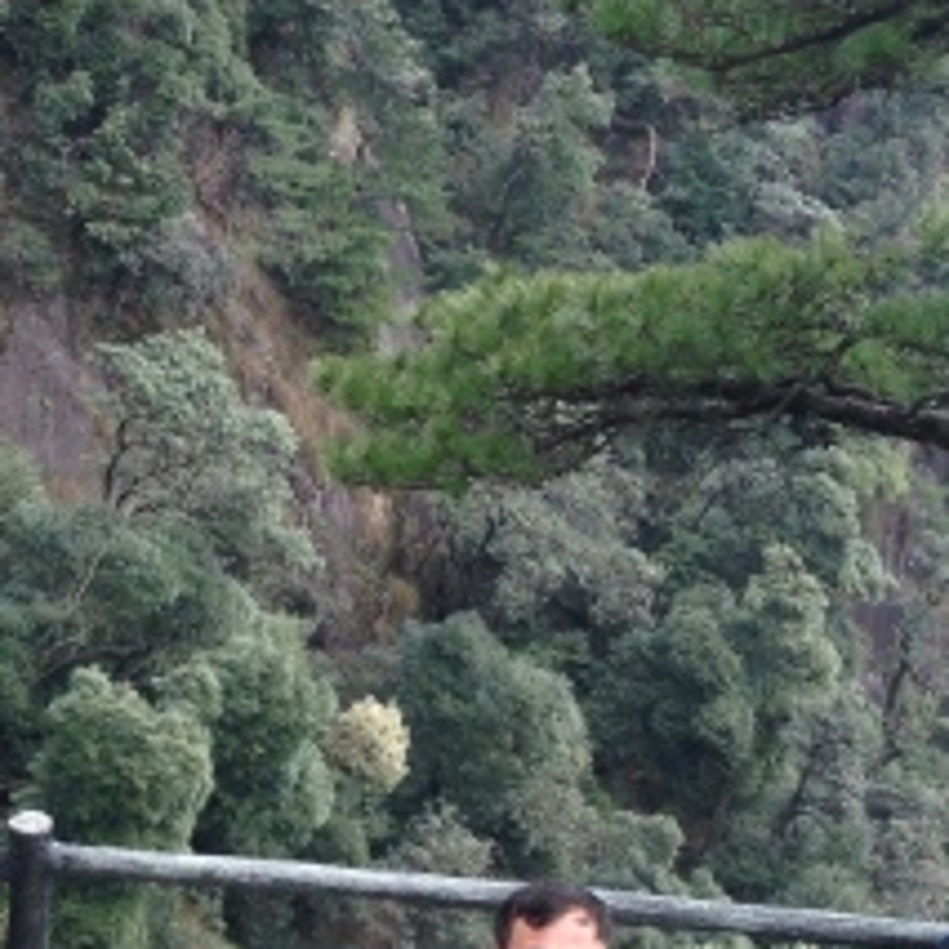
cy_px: 760
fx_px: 2978
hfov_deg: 17.9
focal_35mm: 96
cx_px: 129
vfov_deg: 18.0
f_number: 2.4
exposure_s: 1/199
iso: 50
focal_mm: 4.12
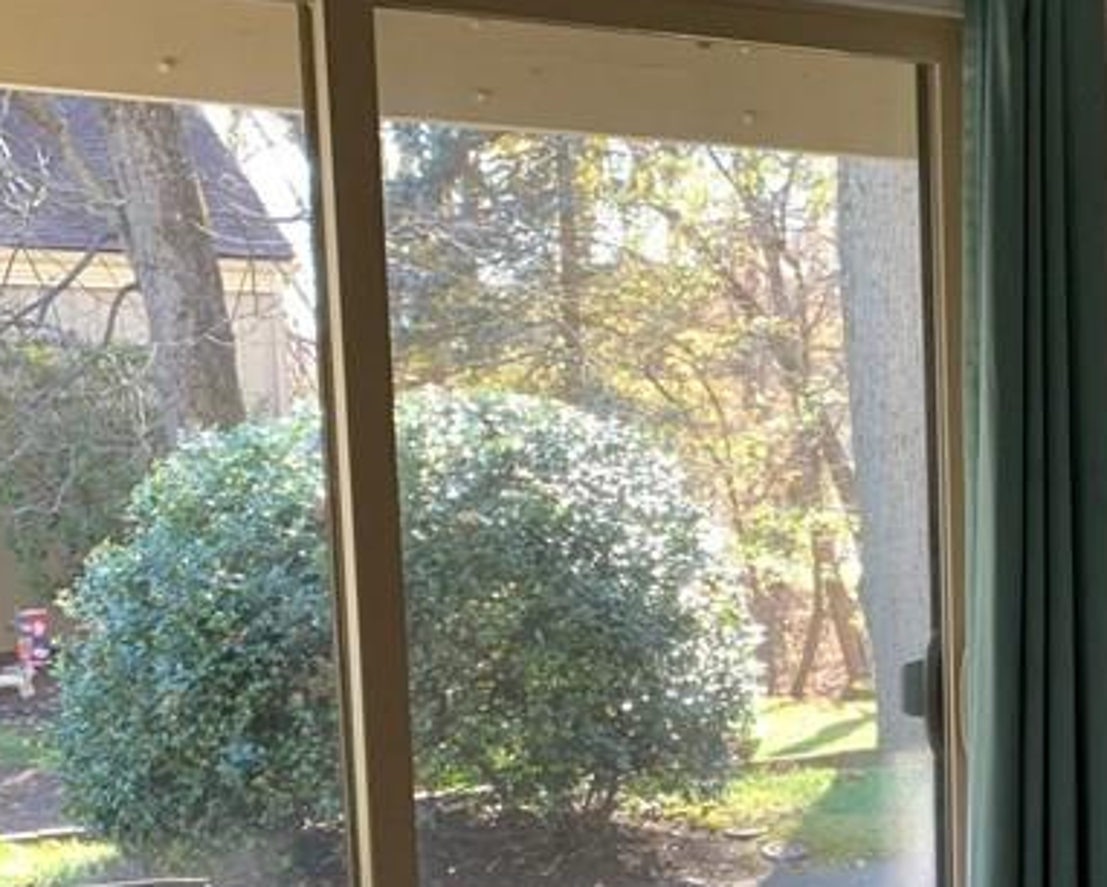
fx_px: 2229
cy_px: 736
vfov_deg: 22.1
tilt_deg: -8.0
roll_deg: -0.3
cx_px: 1266
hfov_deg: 25.5
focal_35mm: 68
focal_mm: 4.25
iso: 100
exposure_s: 1/60
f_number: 1.8
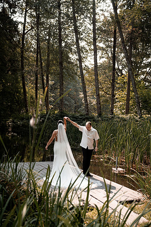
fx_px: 258
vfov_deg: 47.4
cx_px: 76
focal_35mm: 41
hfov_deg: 32.6
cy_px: 114
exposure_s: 1/1000
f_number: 2.8
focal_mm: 41
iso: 160
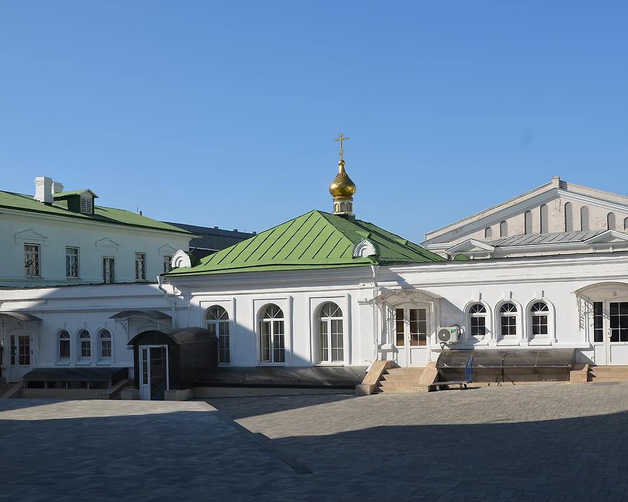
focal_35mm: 38
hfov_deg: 47.8
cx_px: 360
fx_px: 706
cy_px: 248
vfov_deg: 39.2
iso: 100
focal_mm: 22
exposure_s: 1/320
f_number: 9
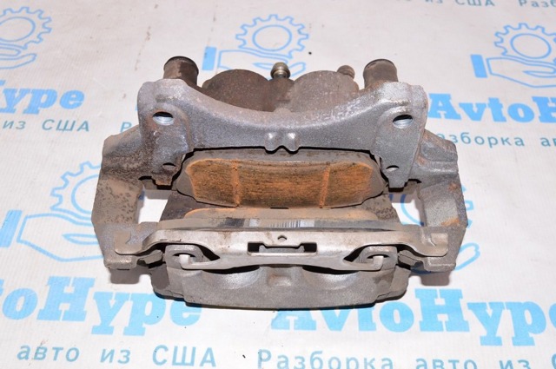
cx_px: 278
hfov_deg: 51.3
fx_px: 578
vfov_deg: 35.4
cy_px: 184
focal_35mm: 38
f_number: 8
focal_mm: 25
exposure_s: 1/200
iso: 1600
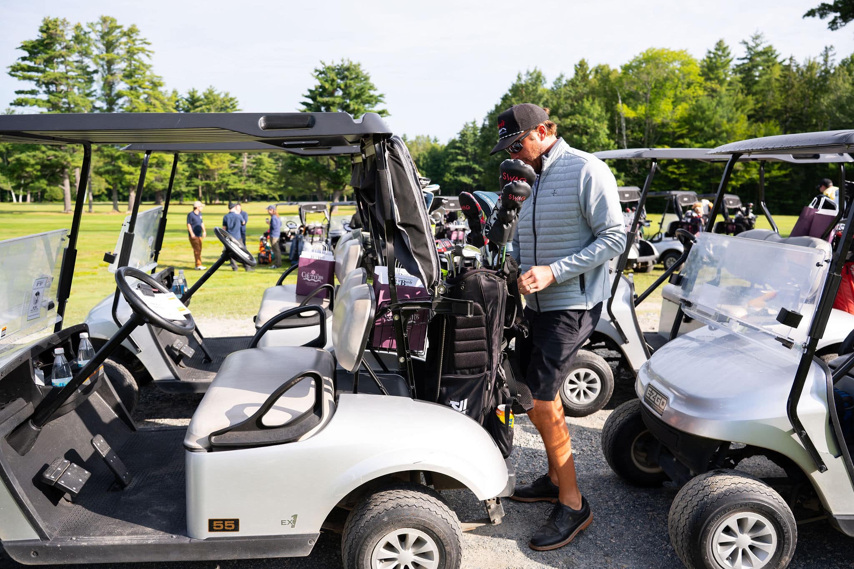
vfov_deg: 46.4
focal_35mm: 28
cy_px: 284
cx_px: 427
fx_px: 664
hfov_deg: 65.5
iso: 100
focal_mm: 28
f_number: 4
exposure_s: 1/500
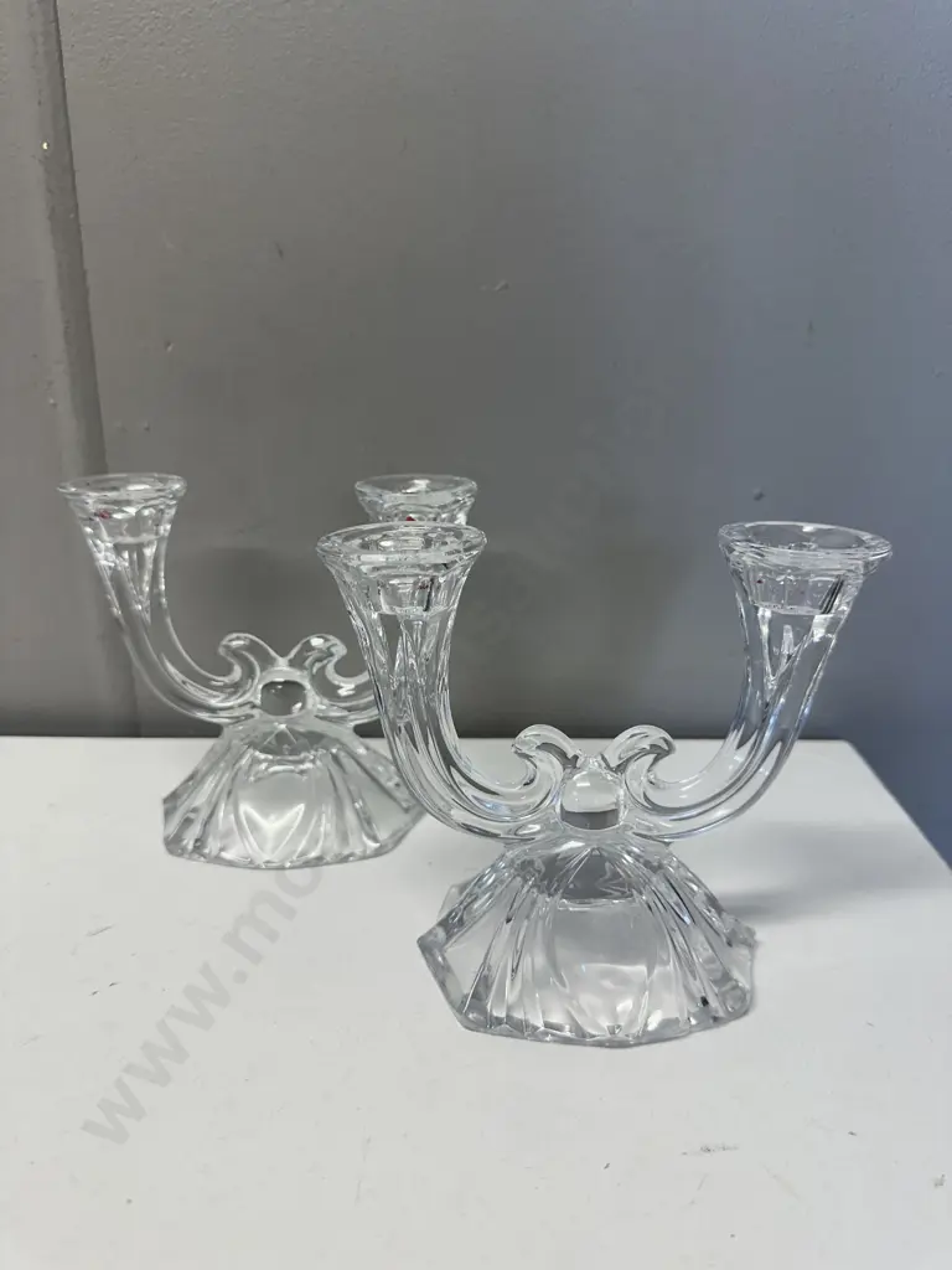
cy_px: 635
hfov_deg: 56.8
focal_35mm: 24
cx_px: 476
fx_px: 880
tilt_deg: -18.7
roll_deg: -1.3
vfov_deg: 71.6
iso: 100
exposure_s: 1/100
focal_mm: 6.86
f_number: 1.78
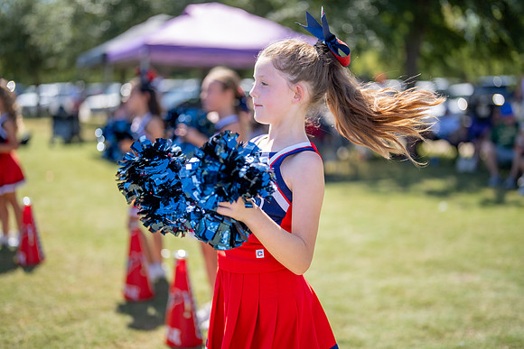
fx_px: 731
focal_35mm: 50
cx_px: 262
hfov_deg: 39.5
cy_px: 175
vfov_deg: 26.9
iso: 160
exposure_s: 1/8000
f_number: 1.2
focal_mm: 50
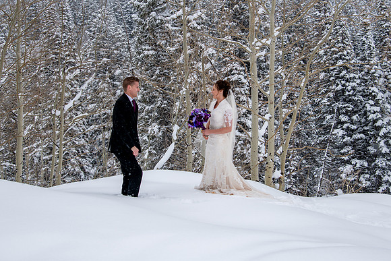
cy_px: 88
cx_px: 199
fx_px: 616
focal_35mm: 57
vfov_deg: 23.8
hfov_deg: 35.2
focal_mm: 40
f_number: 5
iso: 200
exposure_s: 1/1000
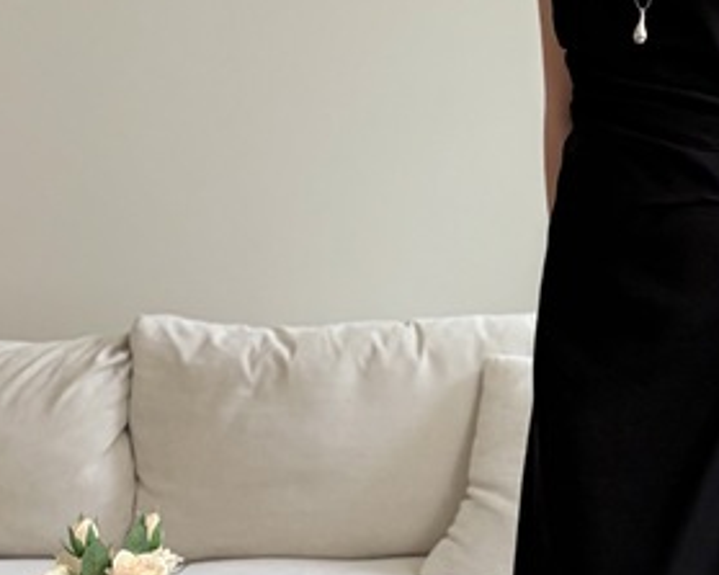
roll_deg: +0.0
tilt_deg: -2.4
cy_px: 268
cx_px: 760
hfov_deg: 20.2
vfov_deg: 16.9
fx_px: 1936
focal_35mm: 91
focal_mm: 5.96
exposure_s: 1/122
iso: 125
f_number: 1.6
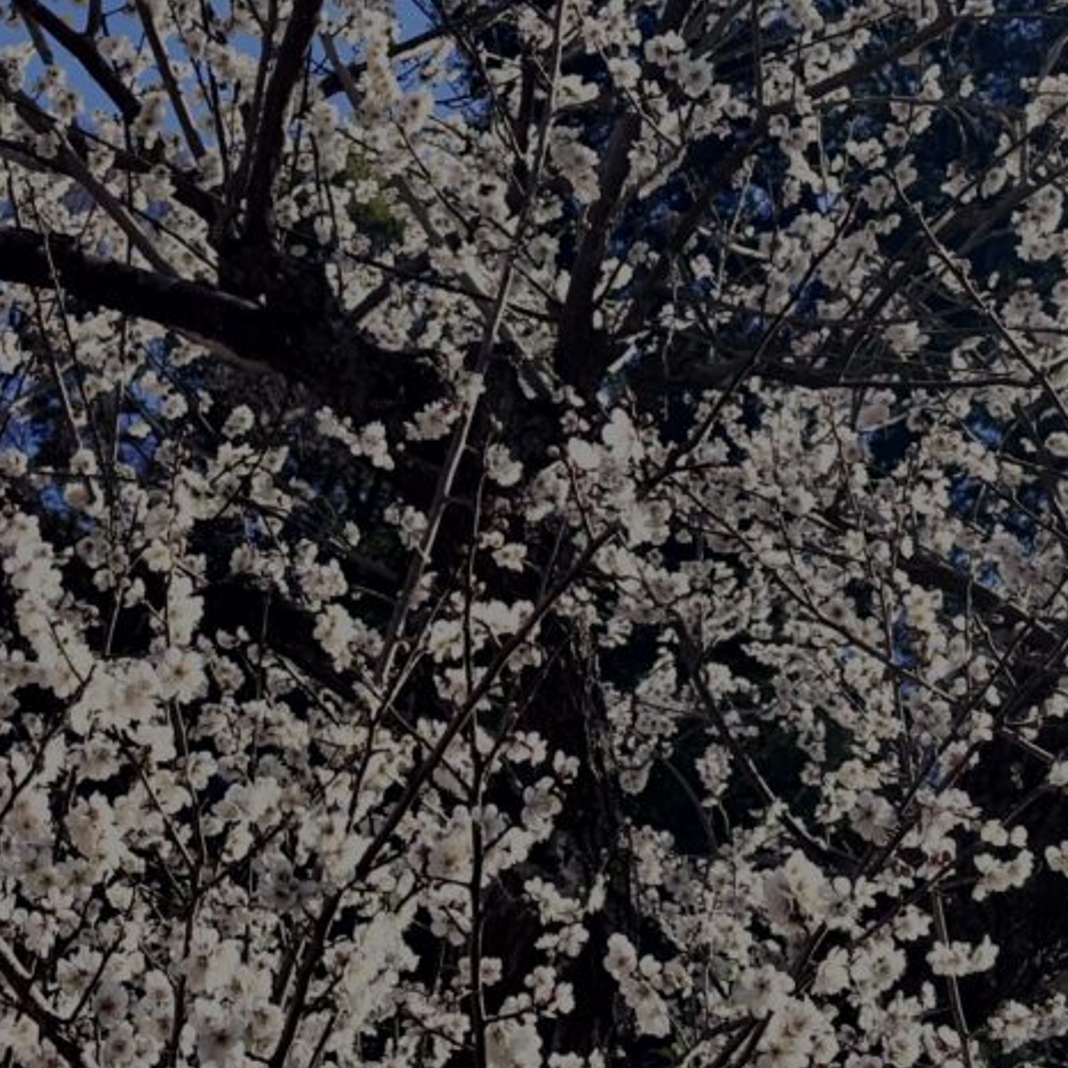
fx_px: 3526
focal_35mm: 101
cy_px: 257
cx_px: 277
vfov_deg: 17.1
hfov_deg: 17.1
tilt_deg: +44.0
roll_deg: +10.0
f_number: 1.6
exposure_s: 1/1957
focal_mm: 5.96
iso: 32
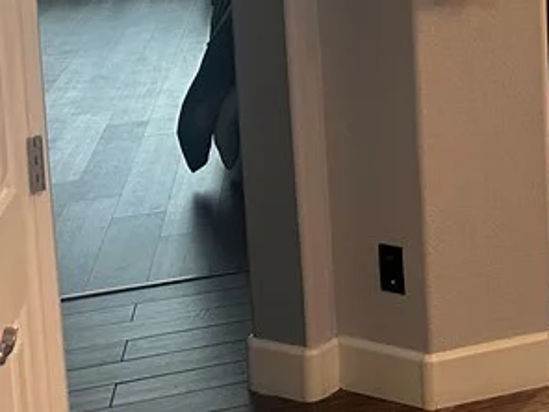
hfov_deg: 19.9
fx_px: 1316
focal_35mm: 83
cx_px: 857
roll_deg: +1.4
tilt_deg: -4.3
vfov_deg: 16.6
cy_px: -152
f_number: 1.78
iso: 250
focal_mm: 6.86
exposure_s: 1/60
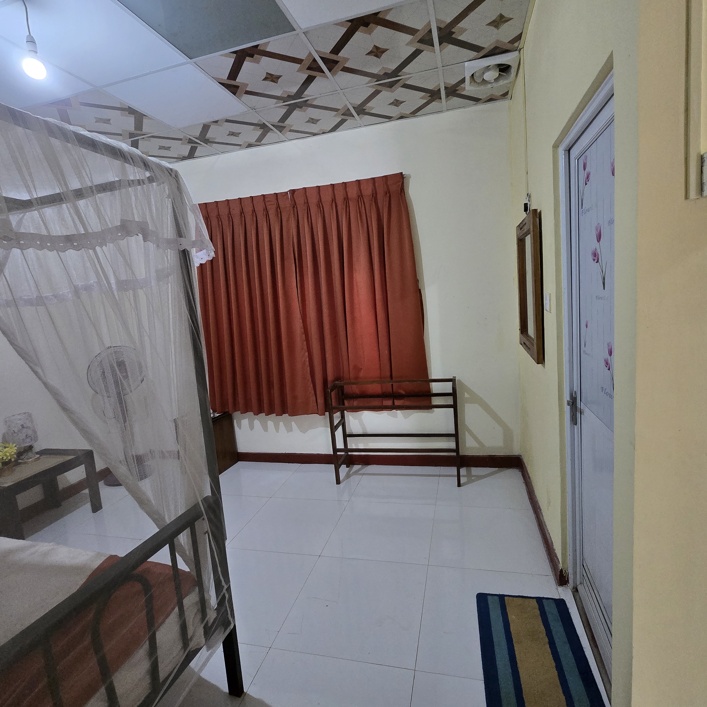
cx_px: 366
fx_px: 370
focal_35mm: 16
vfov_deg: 87.4
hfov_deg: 87.4
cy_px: 351
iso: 640
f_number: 2.2
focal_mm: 2.2
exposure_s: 1/50
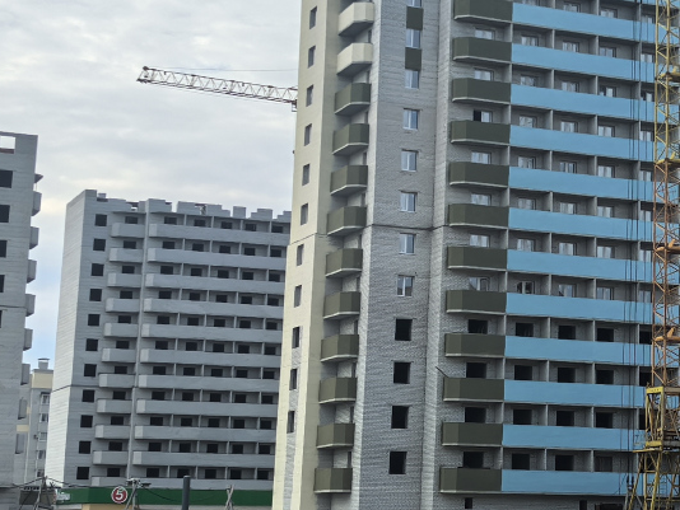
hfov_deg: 21.2
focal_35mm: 90
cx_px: 625
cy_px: 172
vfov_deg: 16.4
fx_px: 1769
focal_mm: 6.98
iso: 160
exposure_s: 1/6061
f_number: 2
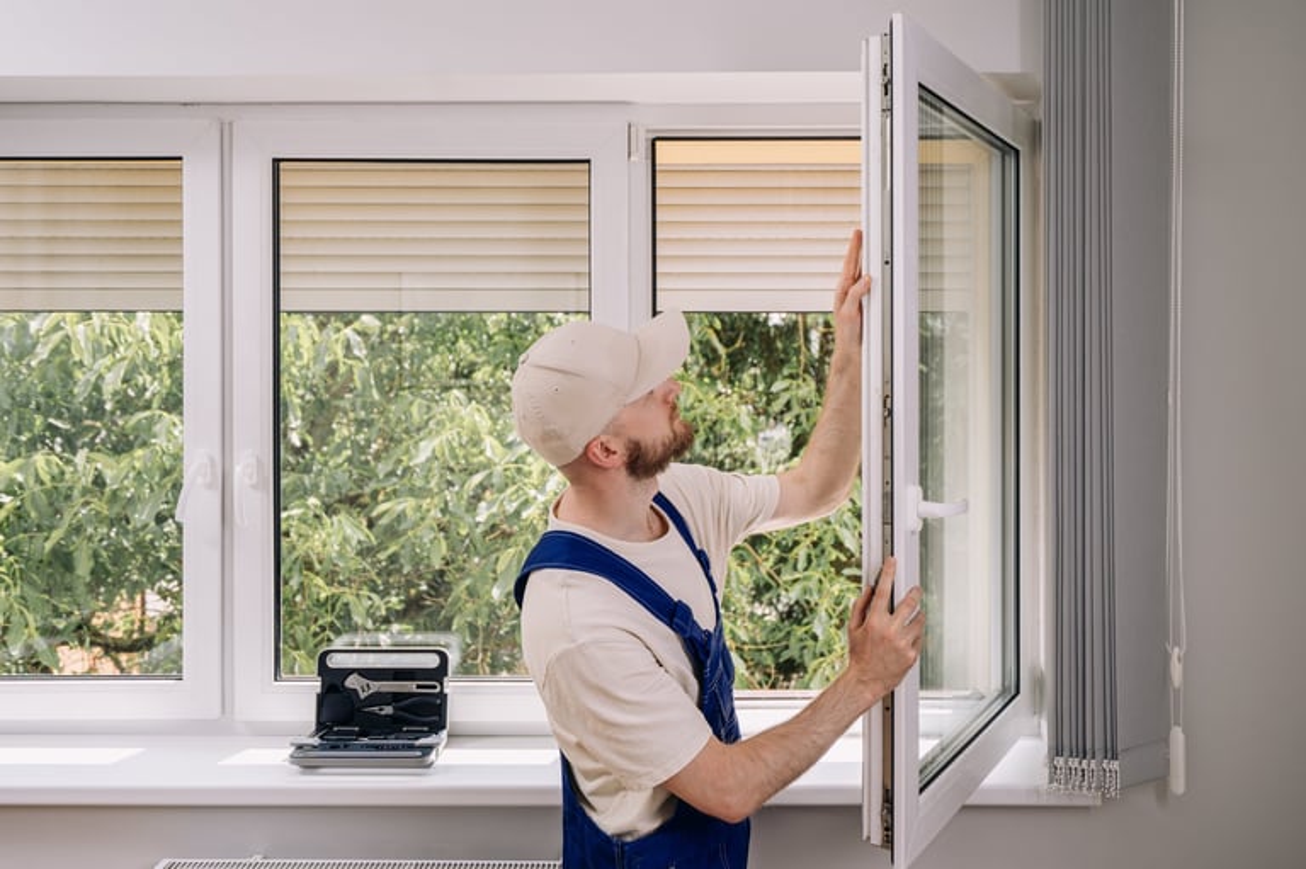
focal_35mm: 29
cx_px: 653
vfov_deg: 44.9
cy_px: 434
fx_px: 1051
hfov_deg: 63.7
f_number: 4
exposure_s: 1/160
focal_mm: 29
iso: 125
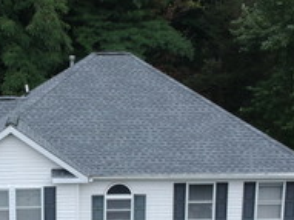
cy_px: 165
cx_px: 60
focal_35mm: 68
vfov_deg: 21.4
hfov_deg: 28.0
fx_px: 577
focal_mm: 4.49
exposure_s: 1/800
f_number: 2.6
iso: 100
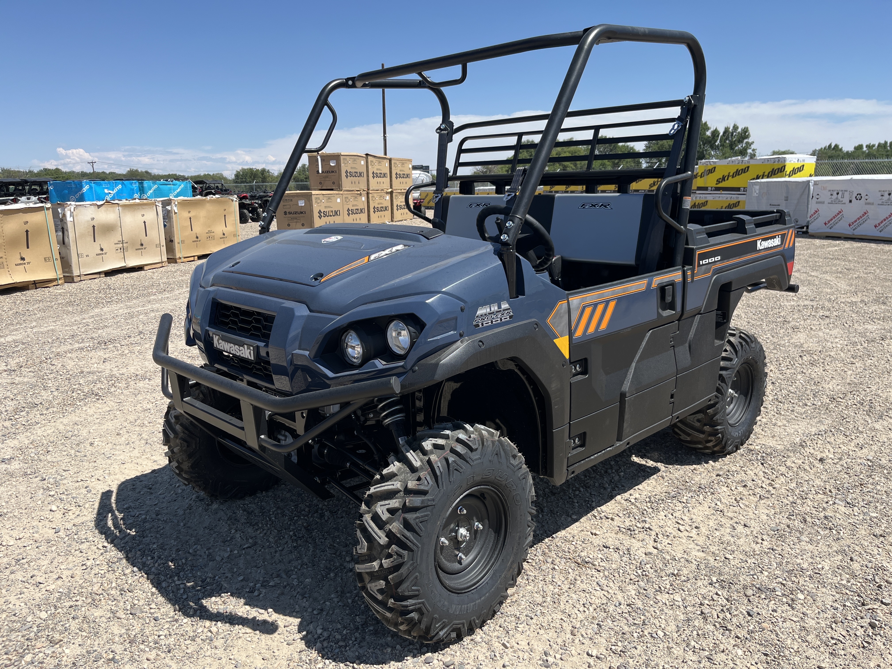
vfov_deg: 53.1
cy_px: 334
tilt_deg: -12.7
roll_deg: +0.6
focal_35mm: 26
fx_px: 670
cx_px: 446
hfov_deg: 67.3
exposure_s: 1/3135
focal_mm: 5.1
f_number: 1.6
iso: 50
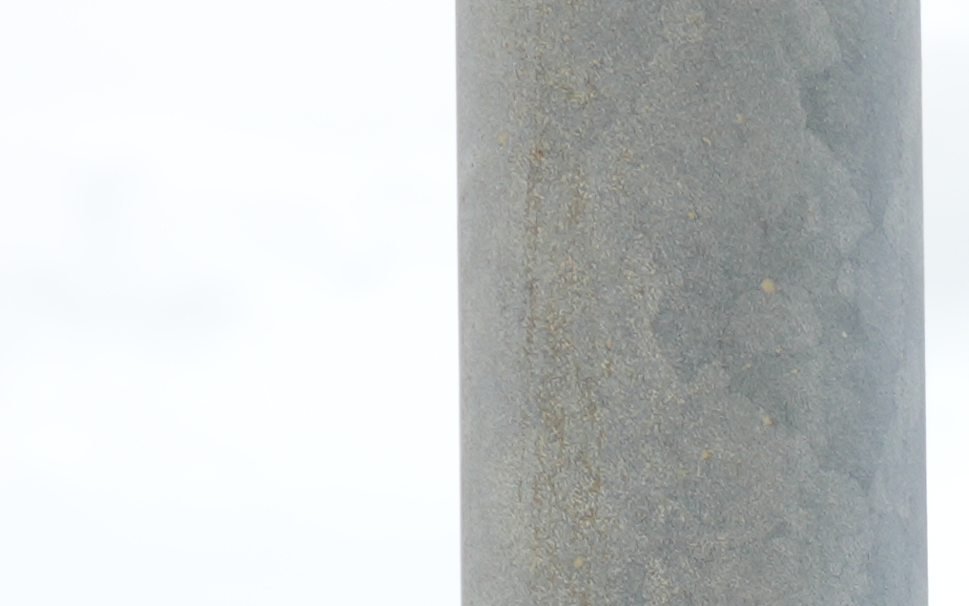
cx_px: 1289
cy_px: 1745
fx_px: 7133
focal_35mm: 270
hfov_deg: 7.7
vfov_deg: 4.7
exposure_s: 1/200
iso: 100
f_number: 5
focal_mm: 29
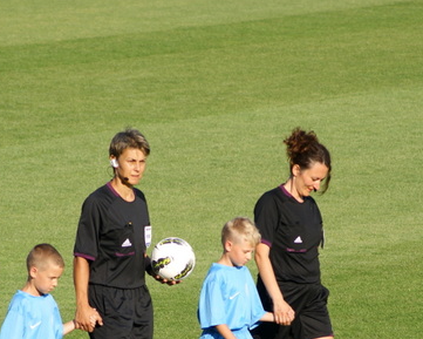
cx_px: 189
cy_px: 302
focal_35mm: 623
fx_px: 7802
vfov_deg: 2.5
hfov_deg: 3.1
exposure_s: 1/500
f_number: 5.6
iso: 100
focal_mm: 200
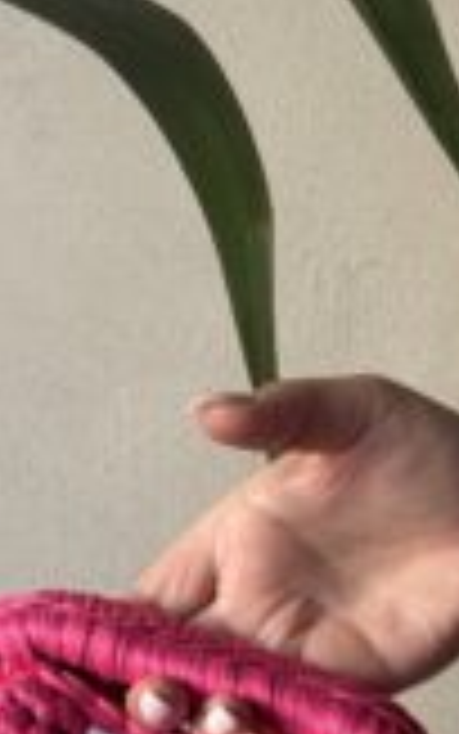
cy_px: 675
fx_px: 1560
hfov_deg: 16.6
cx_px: 94
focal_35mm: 78
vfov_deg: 25.5
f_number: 1.9
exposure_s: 1/60
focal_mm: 2.69
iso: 100
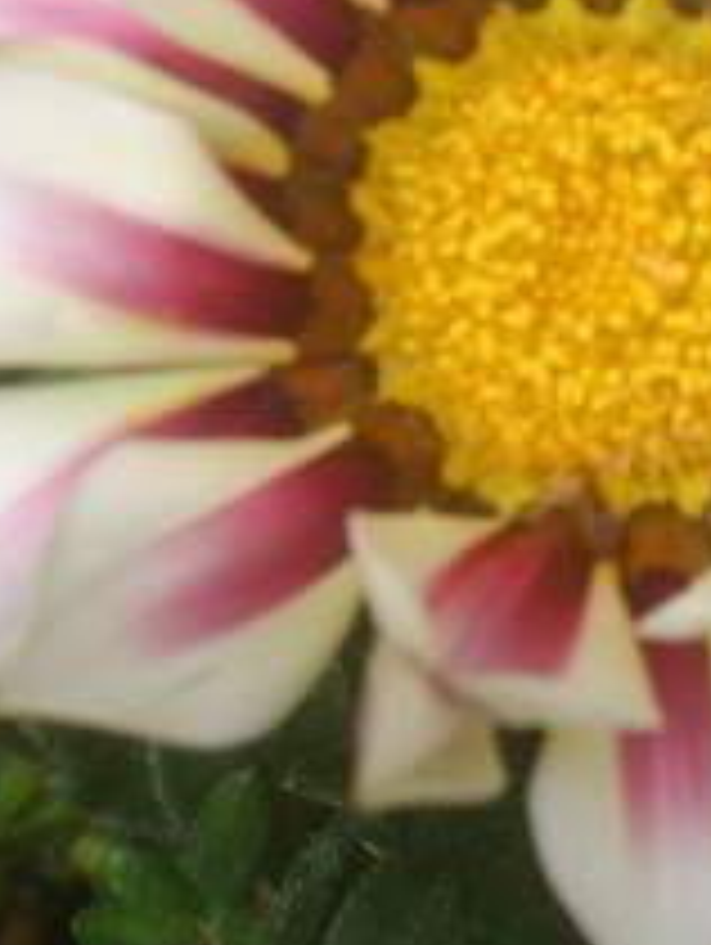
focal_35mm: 182
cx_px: 468
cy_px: 248
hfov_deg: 8.2
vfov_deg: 10.8
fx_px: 4974
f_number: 6.7
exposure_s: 1/176
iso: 50
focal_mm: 22.74
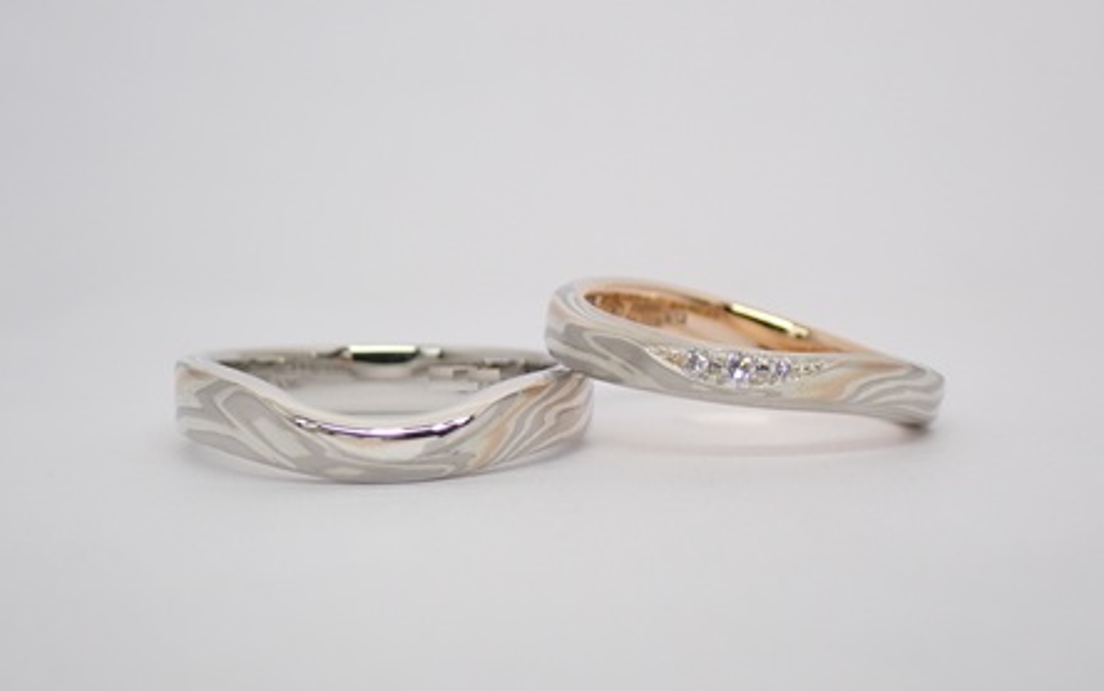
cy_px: 399
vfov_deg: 14.9
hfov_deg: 23.5
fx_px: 2649
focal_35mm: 88
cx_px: 557
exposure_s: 1/125
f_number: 4.3
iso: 200
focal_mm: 14.62
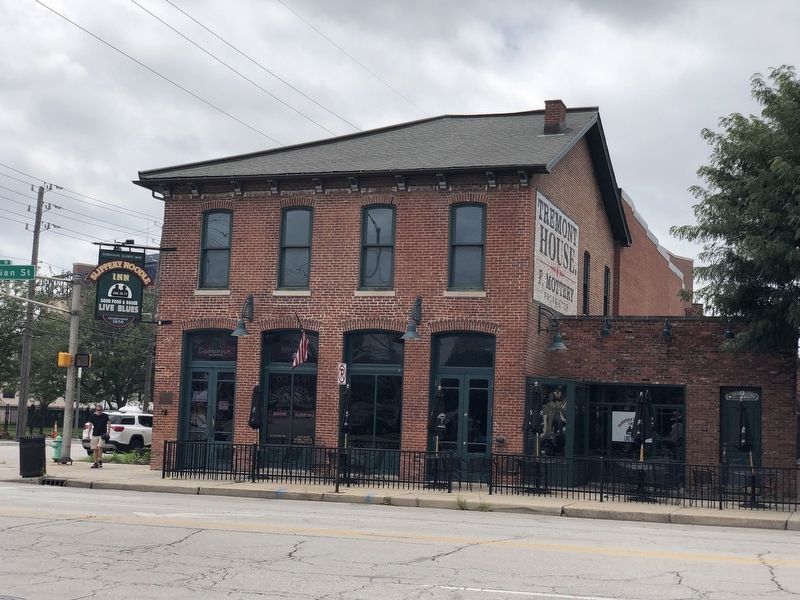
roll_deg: -1.5
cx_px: 400
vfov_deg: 28.0
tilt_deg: +6.6
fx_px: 1202
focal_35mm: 52
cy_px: 300
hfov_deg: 36.8
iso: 16
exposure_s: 1/1779
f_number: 2.4
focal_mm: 6
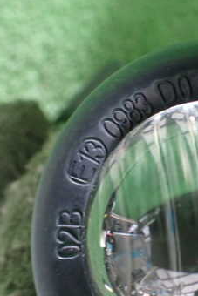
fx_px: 453
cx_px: 227
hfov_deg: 22.9
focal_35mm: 55
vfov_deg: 36.2
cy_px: 137
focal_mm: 5.4
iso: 800
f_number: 2.3
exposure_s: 1/50
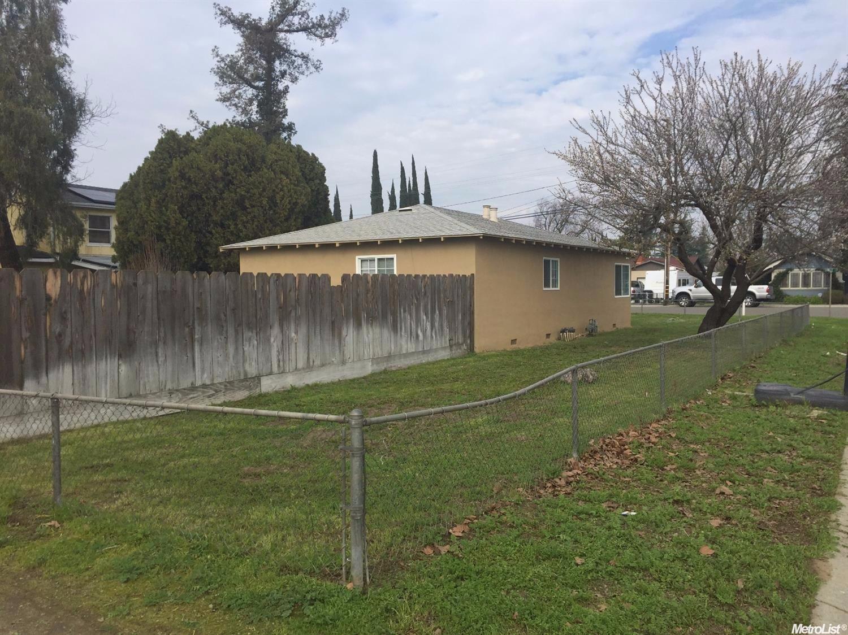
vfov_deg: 48.2
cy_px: 318
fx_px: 710
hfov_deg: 61.7
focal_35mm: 29
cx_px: 424
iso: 32
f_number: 2.2
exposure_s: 1/1980
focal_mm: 4.15
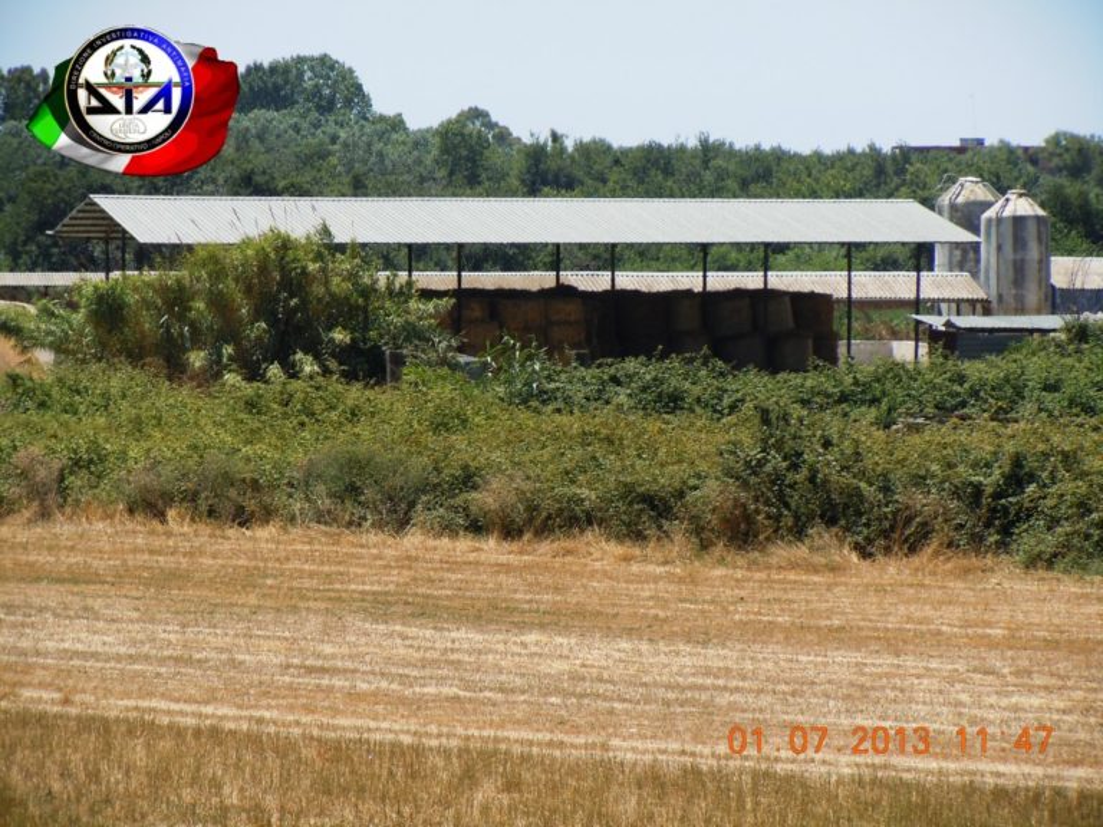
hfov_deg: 9.9
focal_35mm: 200
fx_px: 6373
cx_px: 552
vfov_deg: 7.4
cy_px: 414
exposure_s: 1/640
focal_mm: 36
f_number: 4.7
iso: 100
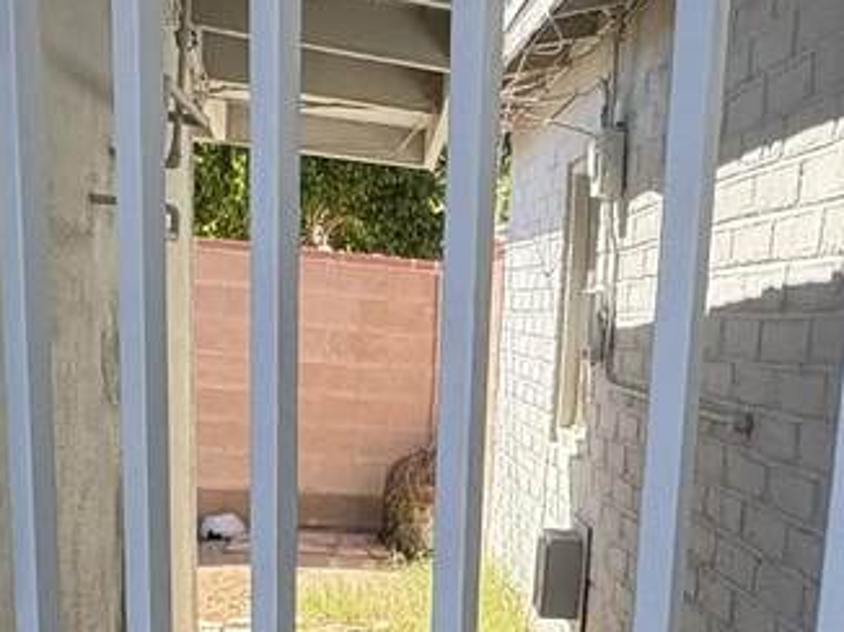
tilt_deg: -13.7
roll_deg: -3.1
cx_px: 678
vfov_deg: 24.7
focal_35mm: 55
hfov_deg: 33.9
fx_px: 1340
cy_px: 694
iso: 64
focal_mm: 2.22
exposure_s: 1/533
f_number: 2.2
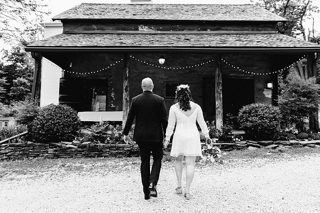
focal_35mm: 30
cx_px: 160
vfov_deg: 43.9
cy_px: 101
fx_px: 265
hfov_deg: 62.3
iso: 800
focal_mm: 28
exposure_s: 1/320
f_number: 4
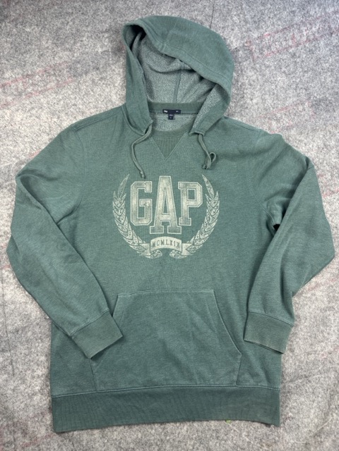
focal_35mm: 24
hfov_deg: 56.8
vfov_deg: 71.6
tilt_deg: -59.1
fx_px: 313
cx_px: 170
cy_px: 226
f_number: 1.78
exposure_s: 1/100
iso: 100
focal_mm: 6.76
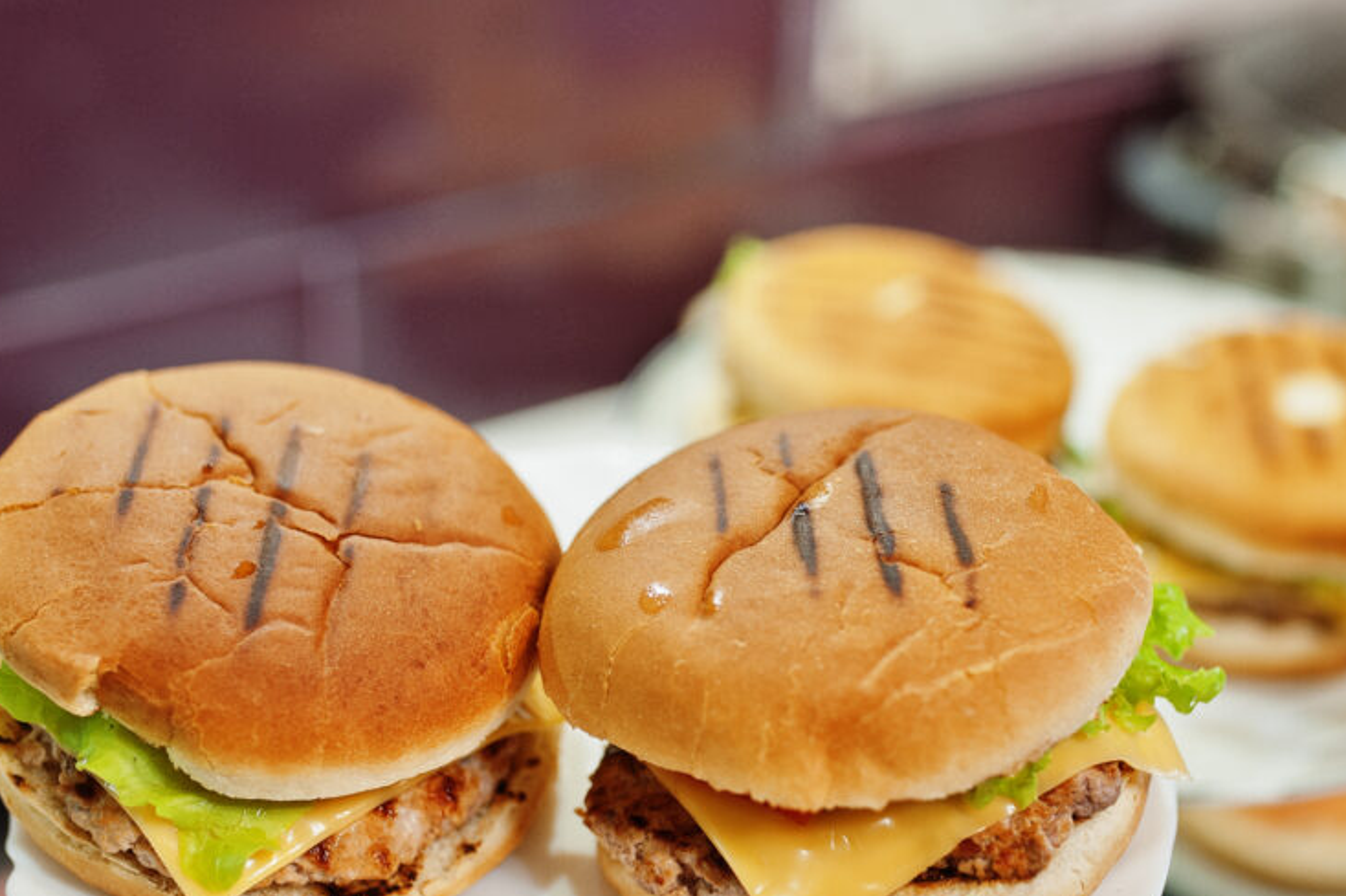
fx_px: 2280
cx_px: 750
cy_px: 634
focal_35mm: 61
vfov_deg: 22.1
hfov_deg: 32.9
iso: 400
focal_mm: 35
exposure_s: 1/100
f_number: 2.5
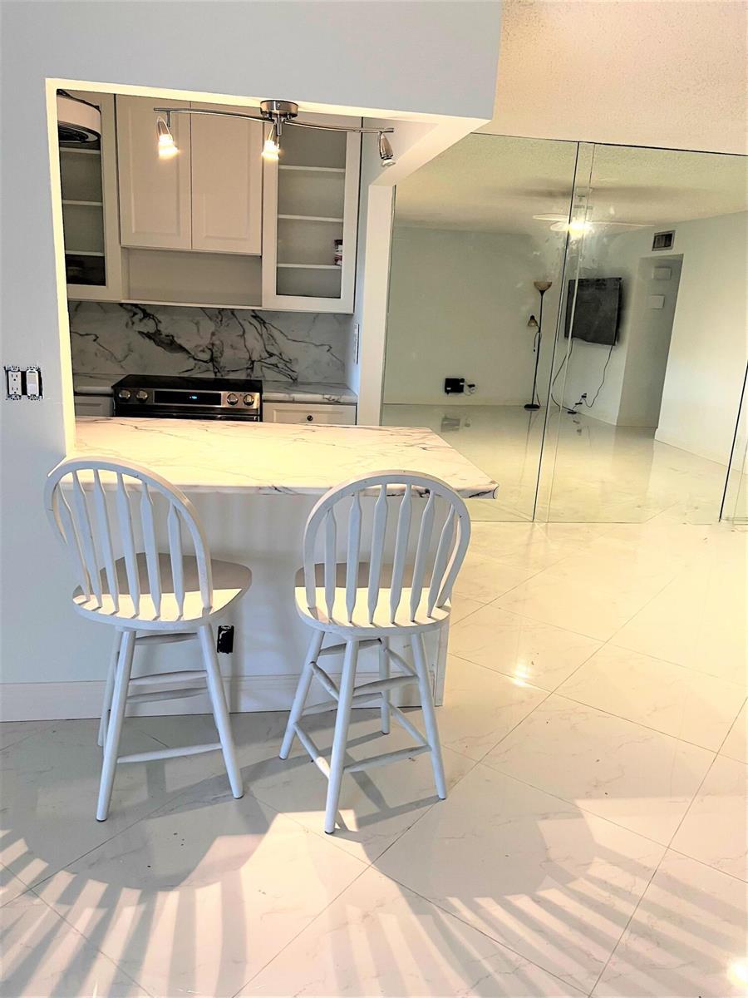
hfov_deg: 53.1
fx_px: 749
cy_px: 499
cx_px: 374
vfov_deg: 67.3
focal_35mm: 26
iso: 125
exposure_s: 1/60
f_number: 1.5
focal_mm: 5.7
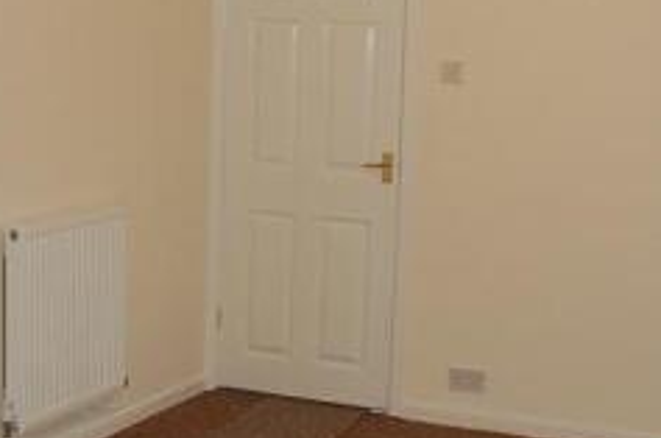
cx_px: 137
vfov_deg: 12.6
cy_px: 188
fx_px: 1979
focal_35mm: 108
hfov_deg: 18.8
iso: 400
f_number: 4
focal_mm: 26
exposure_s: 1/60
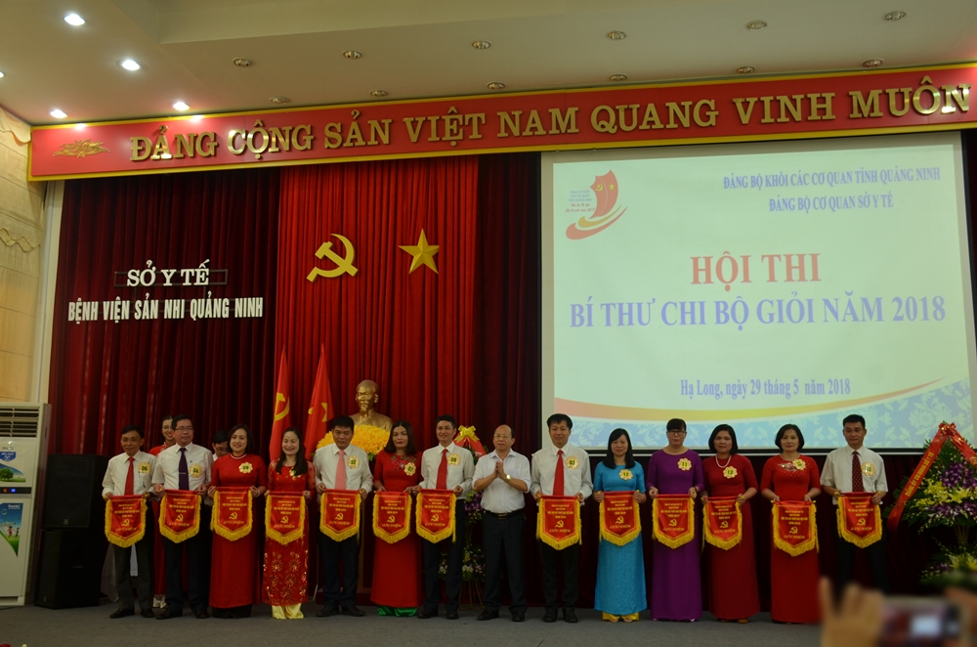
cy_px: 324
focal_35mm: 34
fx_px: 934
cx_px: 488
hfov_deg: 55.2
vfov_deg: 38.2
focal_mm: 23
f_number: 3.8
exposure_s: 1/30
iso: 250
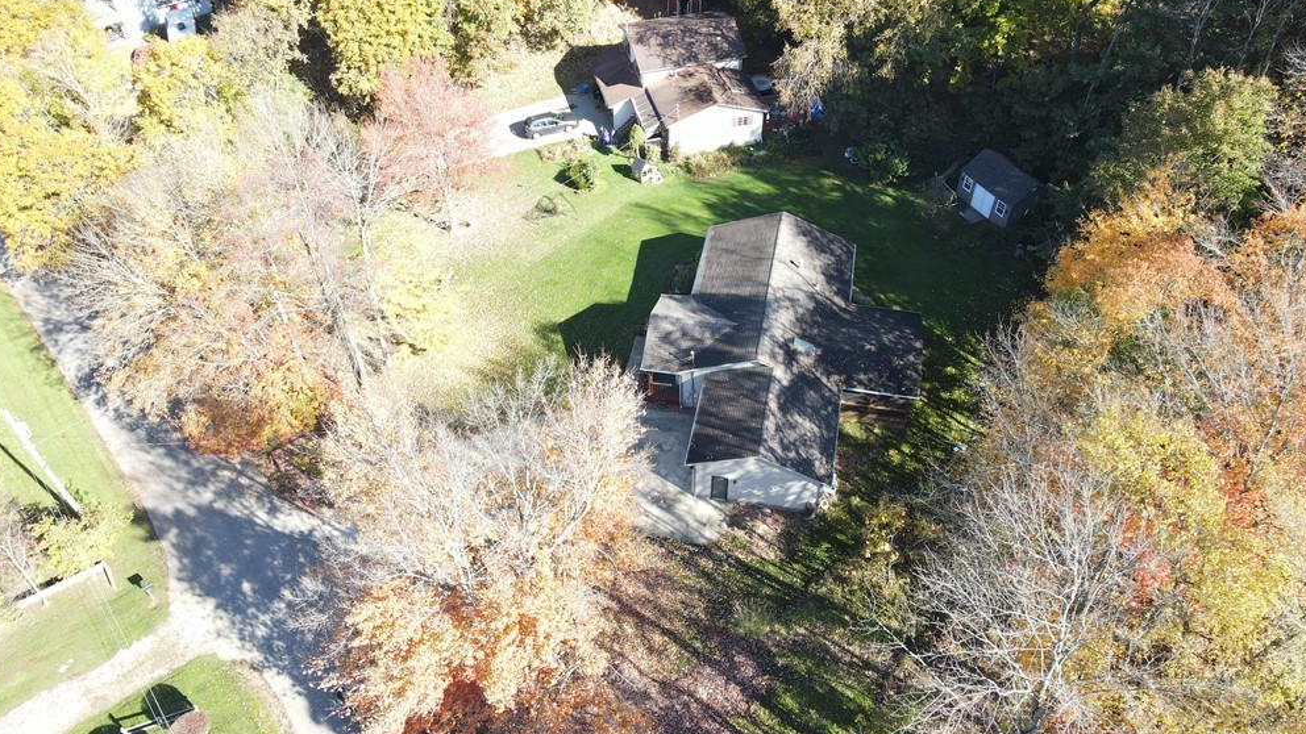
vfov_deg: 42.9
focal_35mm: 27
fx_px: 935
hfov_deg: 69.9
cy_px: 387
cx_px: 658
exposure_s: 1/100
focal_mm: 4.5
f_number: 2.8
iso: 100
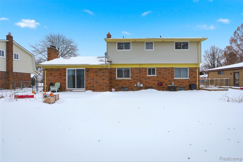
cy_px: 81
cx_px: 122
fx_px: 128
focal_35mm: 19
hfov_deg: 86.9
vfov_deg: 64.5
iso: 400
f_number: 8
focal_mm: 19
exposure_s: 1/8000
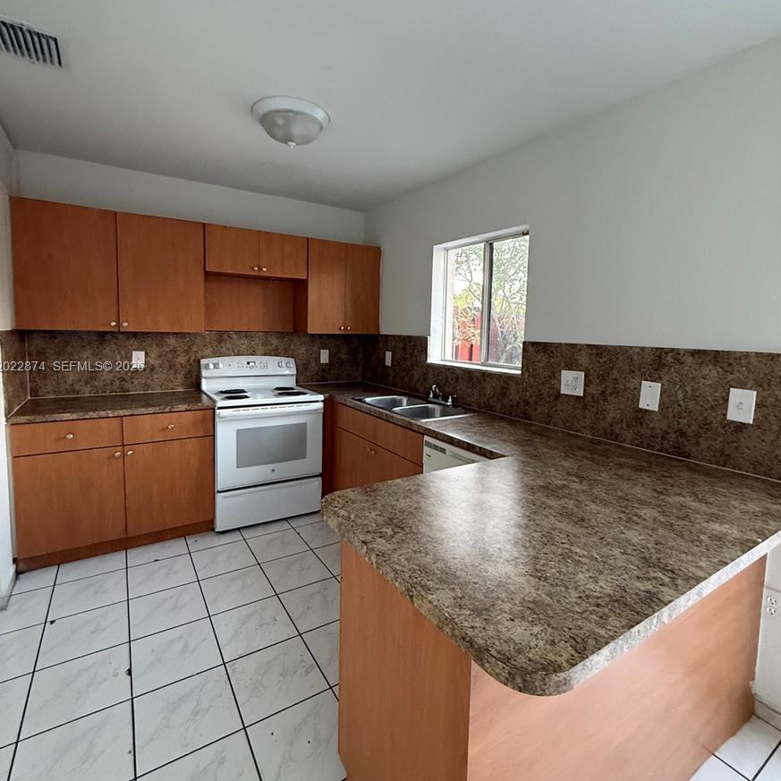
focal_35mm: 17
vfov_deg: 83.9
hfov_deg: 84.0
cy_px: 368
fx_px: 434
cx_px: 381
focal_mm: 2.22
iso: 640
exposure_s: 1/60
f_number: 2.2
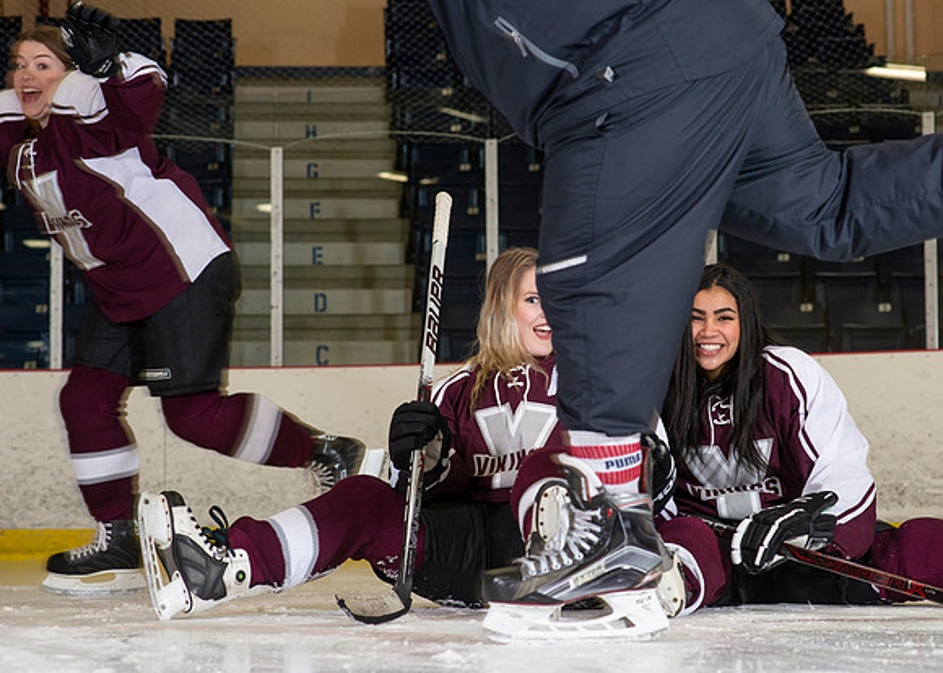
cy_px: 325
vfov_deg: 13.9
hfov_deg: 19.4
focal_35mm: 103
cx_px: 559
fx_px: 2762
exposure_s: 1/100
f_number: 6.3
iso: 800
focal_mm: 85
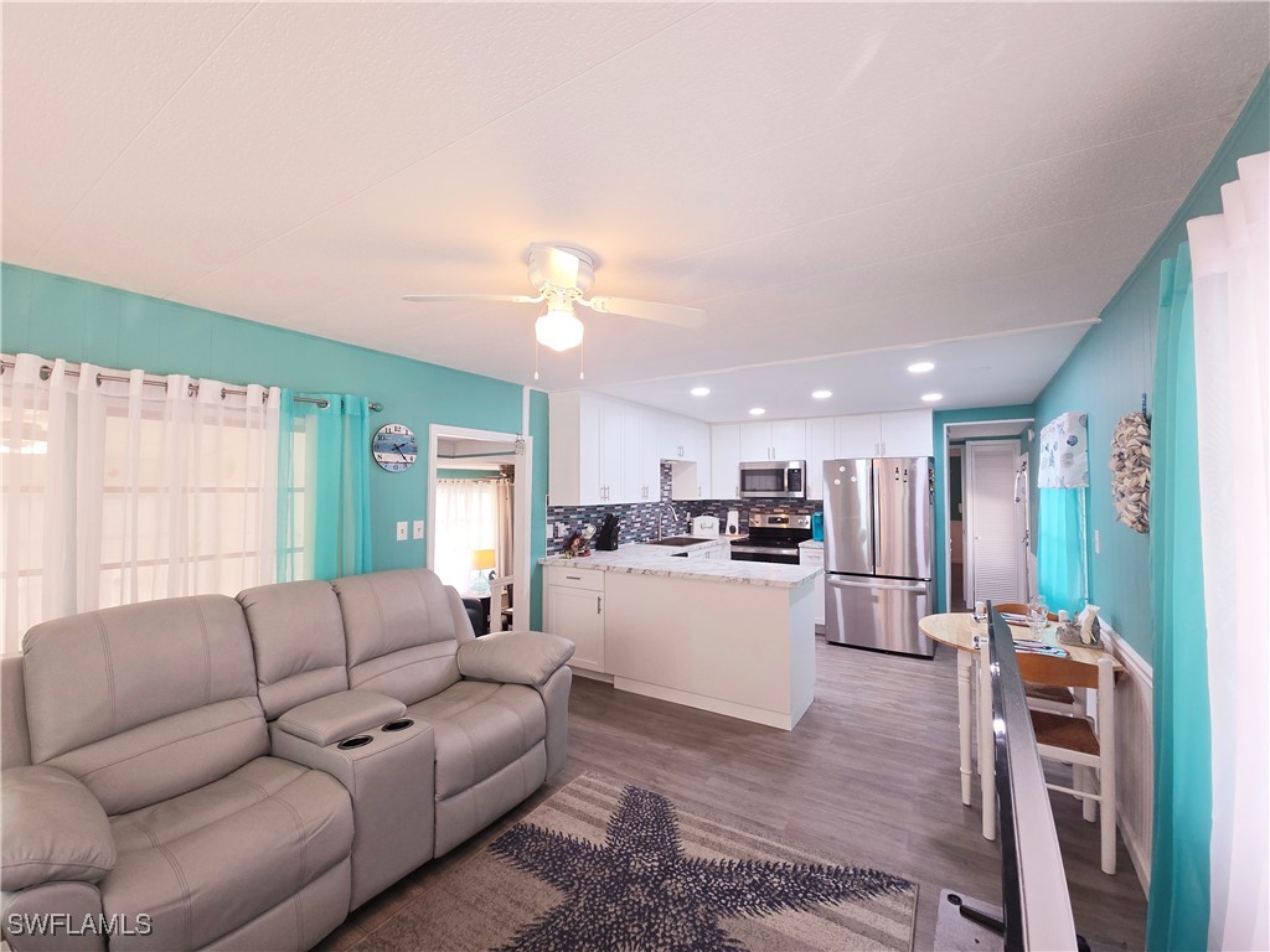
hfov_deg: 106.2
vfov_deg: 89.9
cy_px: 476
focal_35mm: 13
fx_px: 477
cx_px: 635
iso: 80
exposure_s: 1/60.2
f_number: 2.2
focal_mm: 2.2
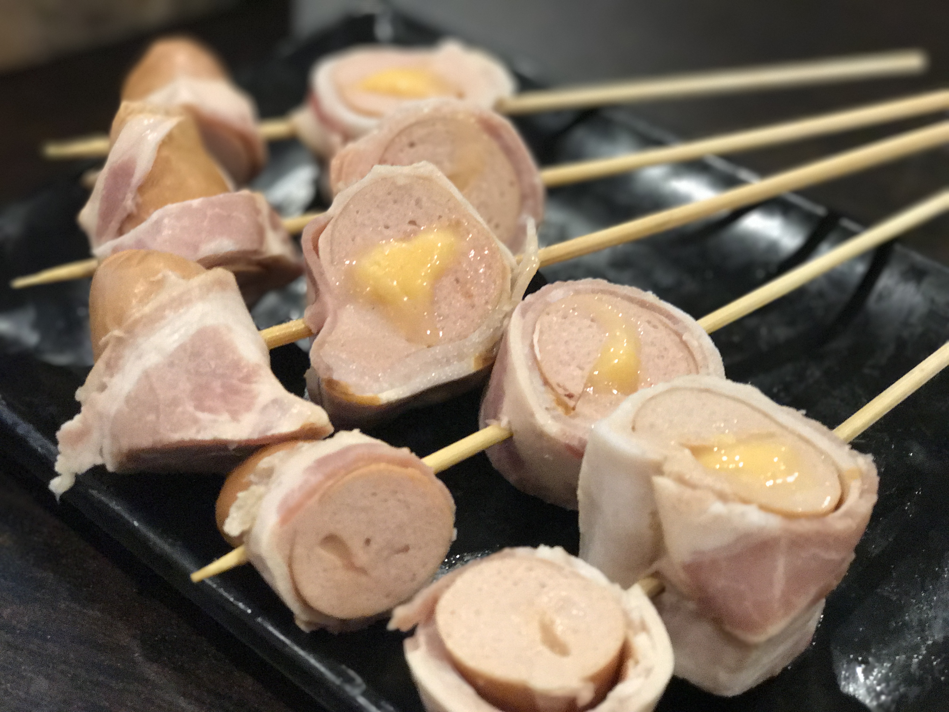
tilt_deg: -43.8
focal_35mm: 57
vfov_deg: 25.7
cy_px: 356
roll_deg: +2.7
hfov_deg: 33.8
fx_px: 1563
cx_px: 474
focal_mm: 6.6
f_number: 2.8
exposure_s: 1/50
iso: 400
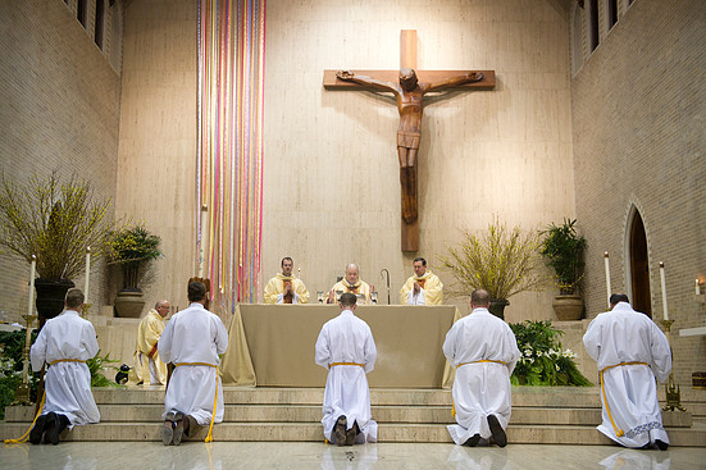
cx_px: 341
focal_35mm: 40
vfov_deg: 33.4
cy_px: 229
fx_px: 784
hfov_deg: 48.5
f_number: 2.8
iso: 2000
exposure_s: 1/160
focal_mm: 38
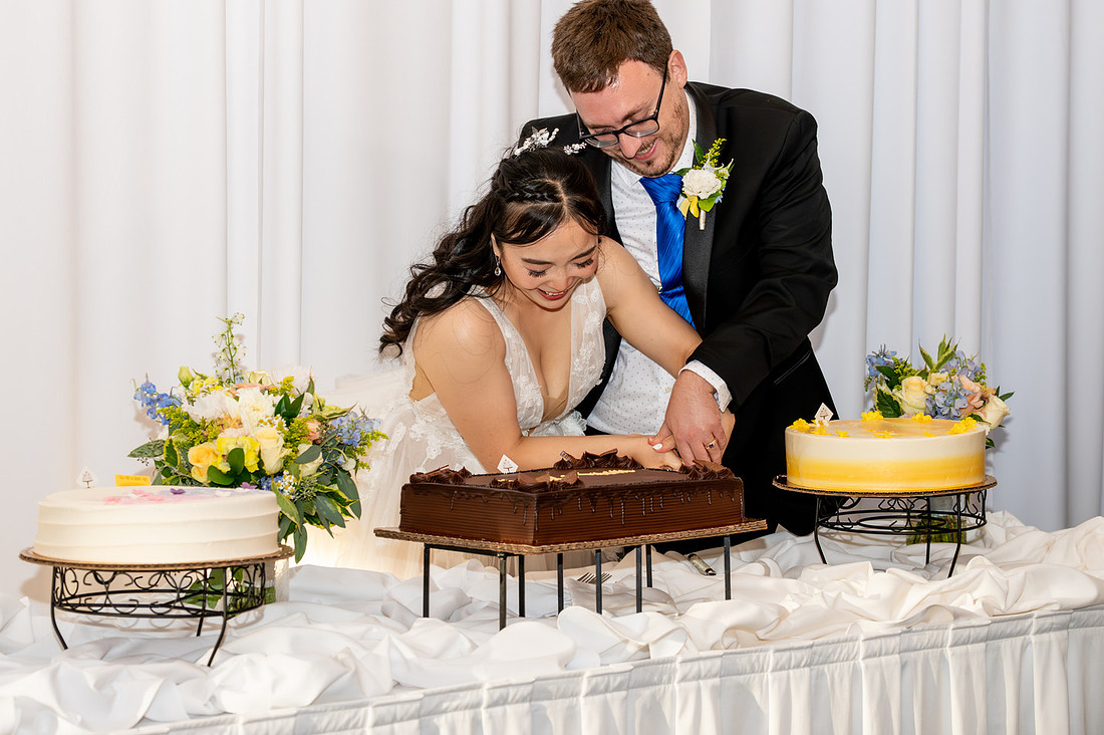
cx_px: 552
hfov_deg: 21.7
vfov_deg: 14.5
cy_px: 368
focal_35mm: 94
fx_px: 2881
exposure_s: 1/320
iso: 1250
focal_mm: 63
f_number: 4
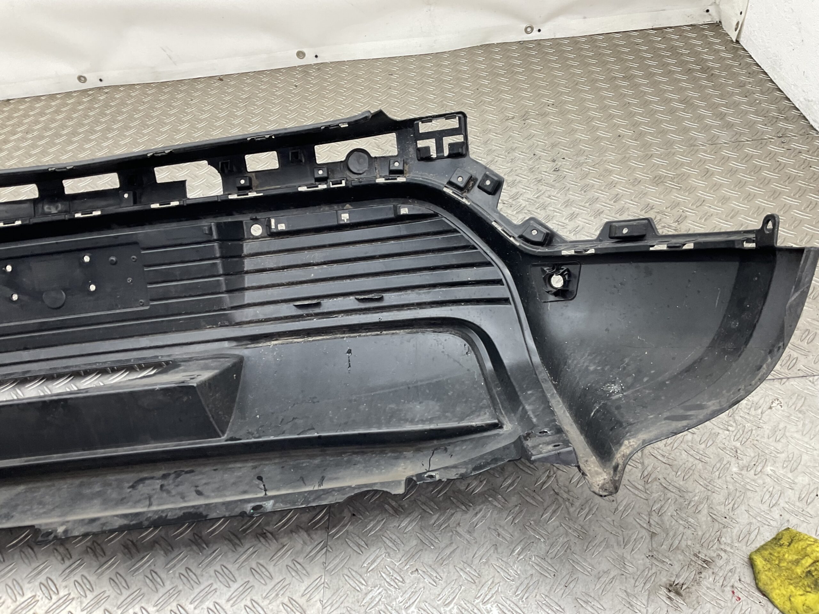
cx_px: 410
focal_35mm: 29
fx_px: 686
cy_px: 307
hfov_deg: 61.7
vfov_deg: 48.2
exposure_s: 1/60
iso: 40
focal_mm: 3
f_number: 1.8
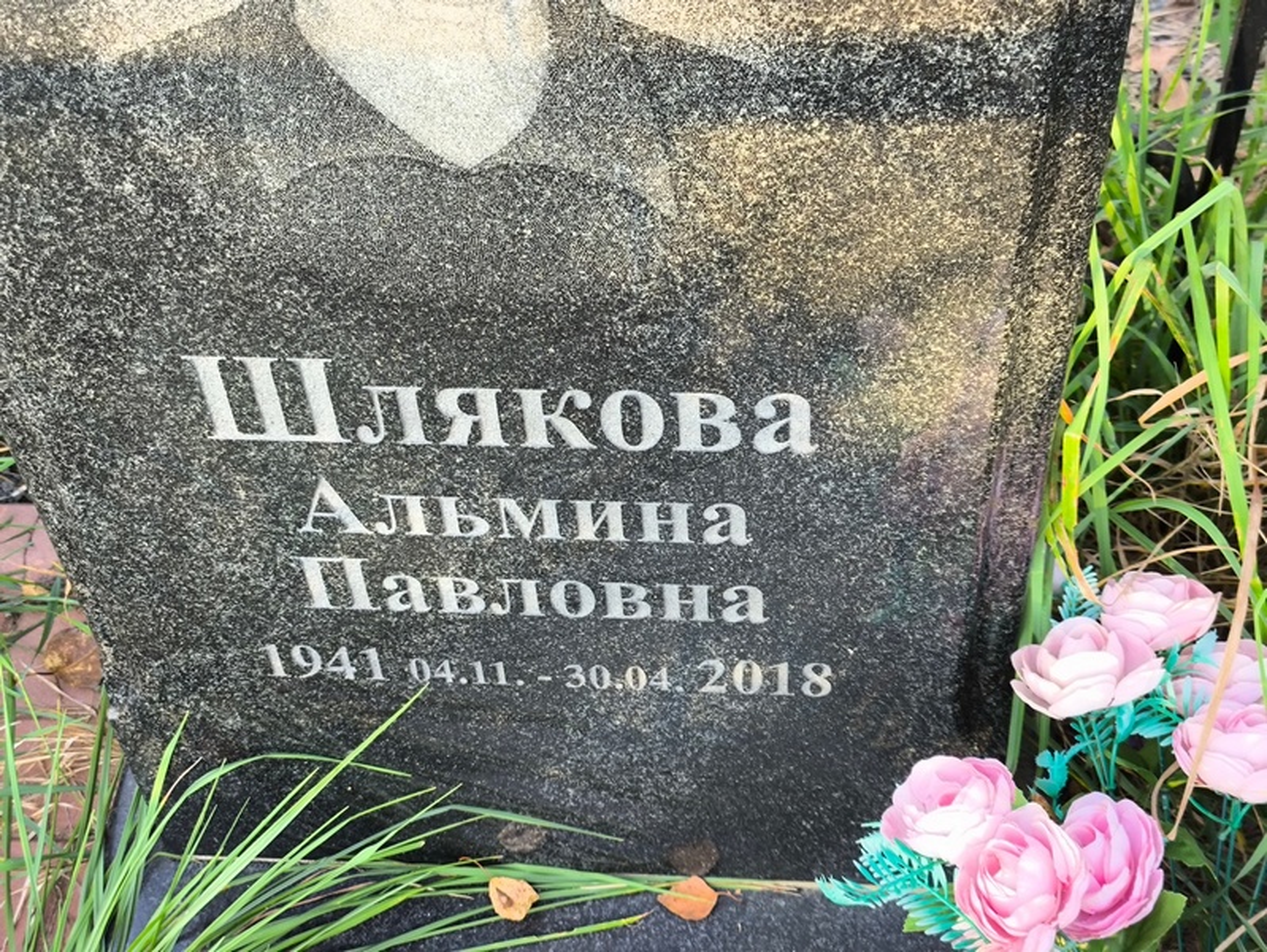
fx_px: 1831
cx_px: 634
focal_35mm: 50
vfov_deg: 29.1
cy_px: 476
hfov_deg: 38.2
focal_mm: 4.71
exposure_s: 1/120
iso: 100
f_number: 1.7
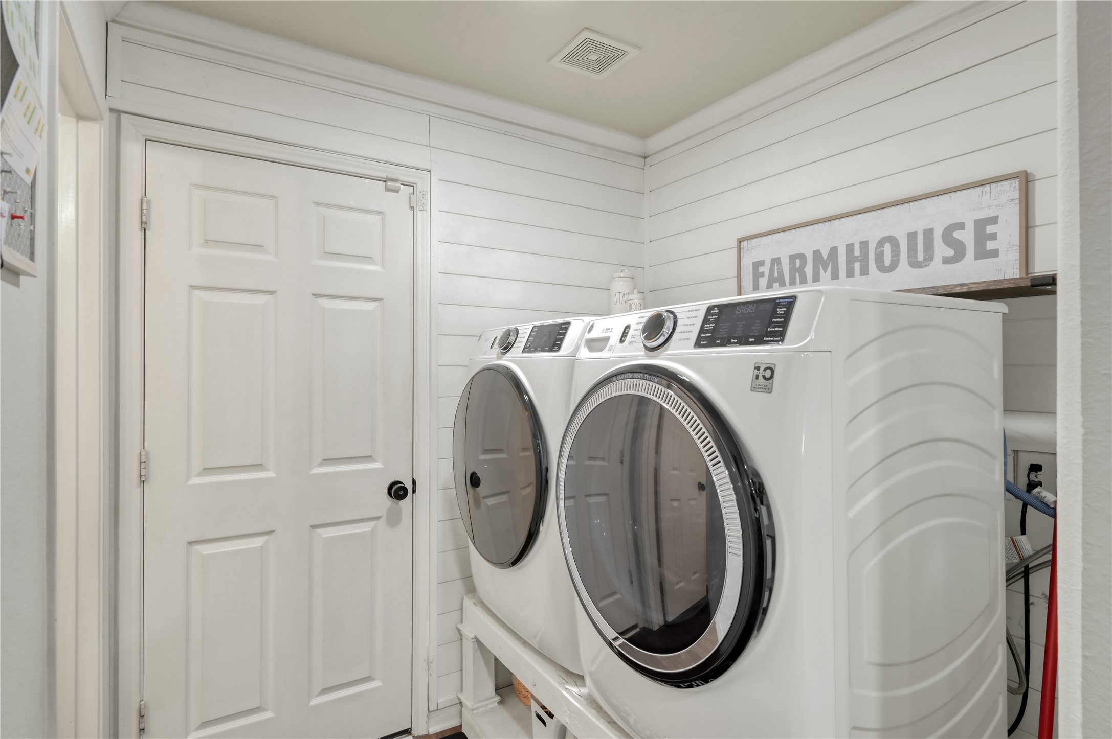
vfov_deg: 67.3
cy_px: 370
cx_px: 556
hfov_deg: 90.0
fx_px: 556
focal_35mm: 18
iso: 640
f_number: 9
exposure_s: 1/30
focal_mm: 18
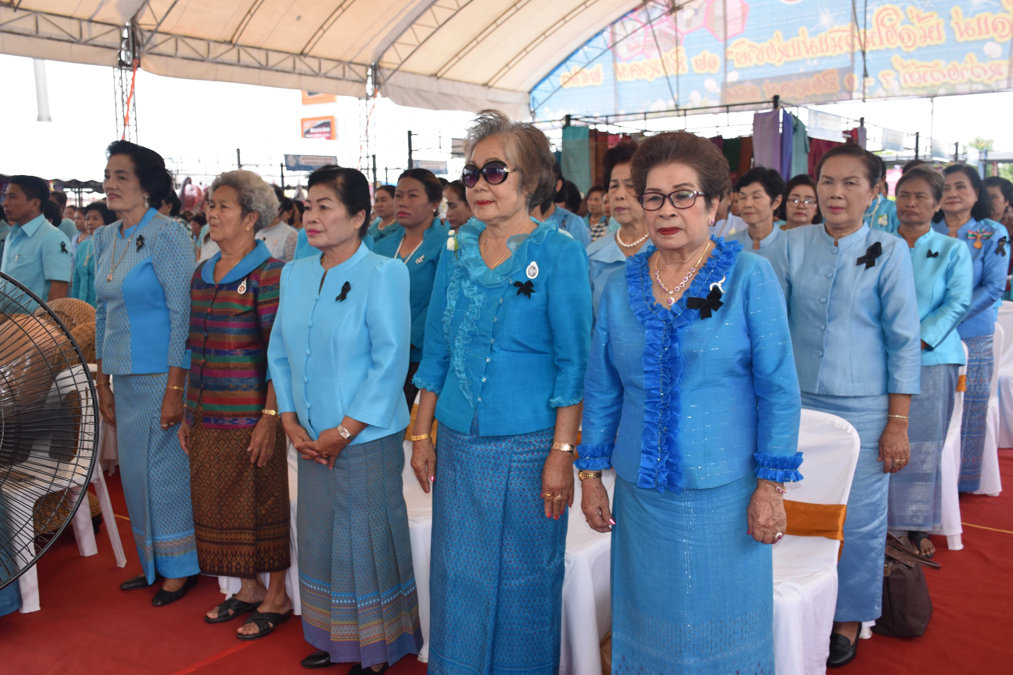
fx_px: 929
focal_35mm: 33
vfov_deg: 40.0
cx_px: 506
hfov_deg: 57.2
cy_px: 338
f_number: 5.6
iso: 100
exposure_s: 1/125
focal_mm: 22
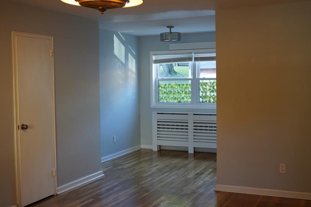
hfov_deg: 43.6
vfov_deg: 29.8
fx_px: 389
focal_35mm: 45
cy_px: 104
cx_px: 163
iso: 1600
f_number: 4
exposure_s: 1/160
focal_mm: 35
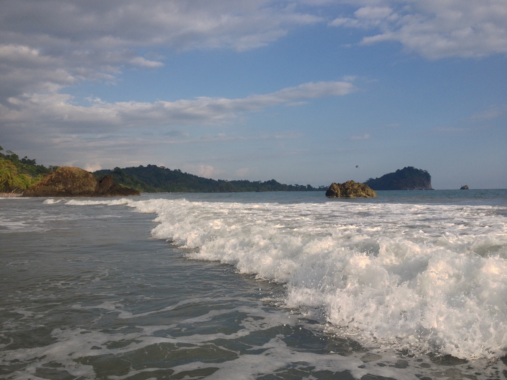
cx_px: 254
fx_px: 513
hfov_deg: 52.6
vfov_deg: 40.7
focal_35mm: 35
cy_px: 190
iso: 50
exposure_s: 1/1842
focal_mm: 4.28
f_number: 2.4
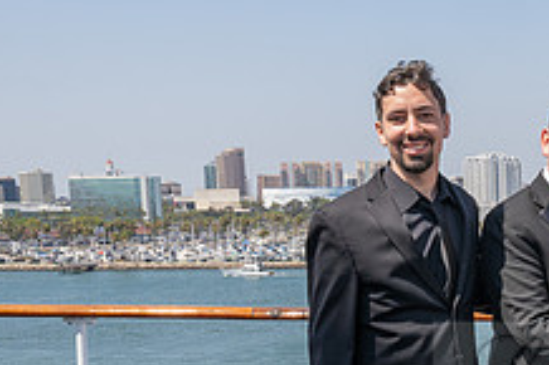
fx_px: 1158
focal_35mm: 76
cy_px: 356
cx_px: 626
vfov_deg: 17.5
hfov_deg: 24.6
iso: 200
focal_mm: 24
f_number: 11
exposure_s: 1/200
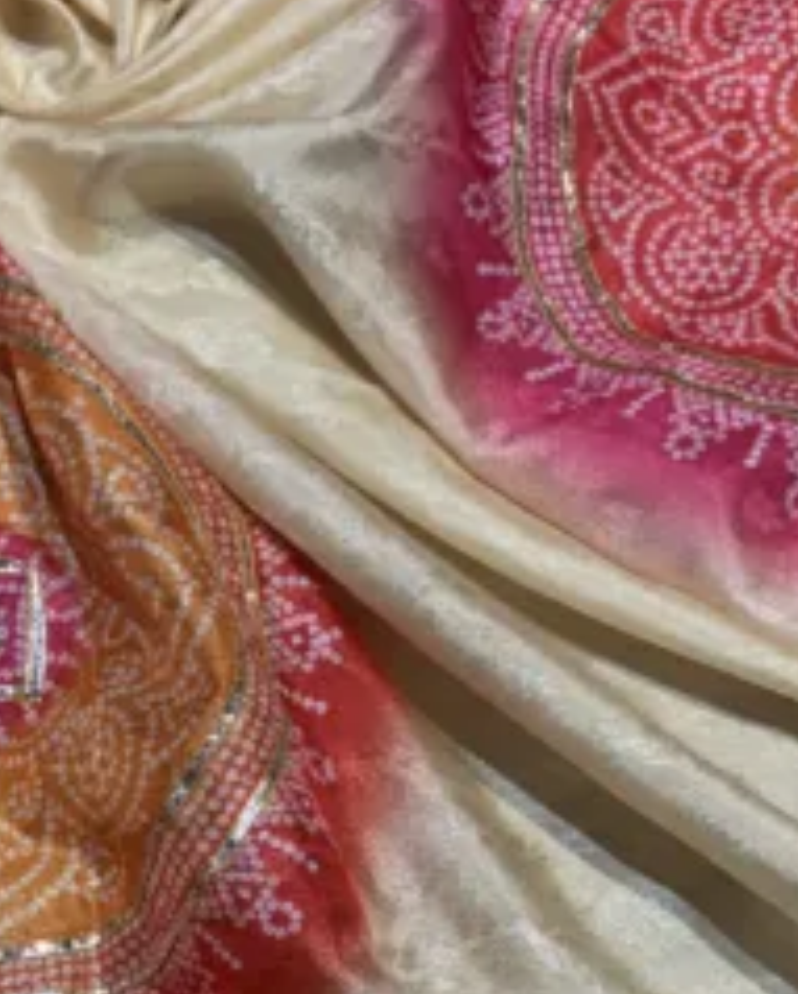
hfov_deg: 15.7
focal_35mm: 96
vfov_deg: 19.1
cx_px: -17
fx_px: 2829
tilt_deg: -70.2
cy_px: 1113
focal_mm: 5.96
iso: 40
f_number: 1.6
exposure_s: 1/100
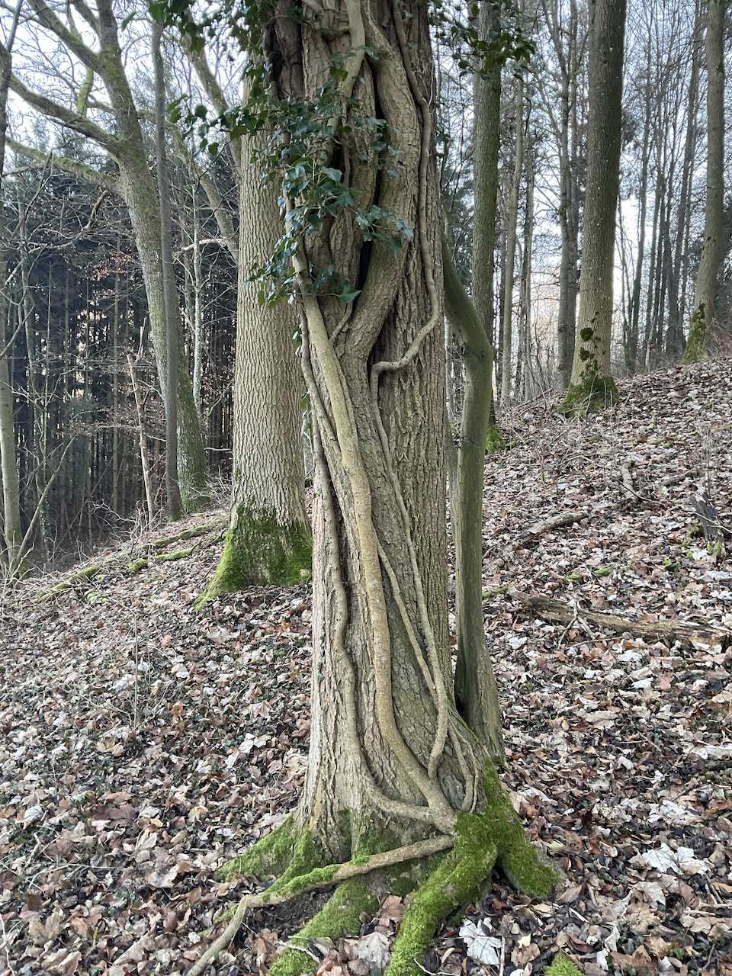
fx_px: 818
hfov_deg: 48.2
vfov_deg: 61.7
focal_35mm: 29
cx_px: 366
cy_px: 488
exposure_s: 1/107
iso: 64
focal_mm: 3
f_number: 1.8
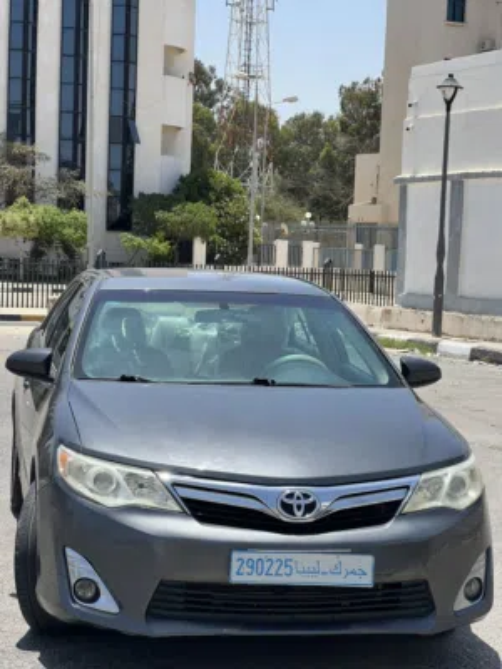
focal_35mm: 77
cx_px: 251
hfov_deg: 19.1
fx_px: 1489
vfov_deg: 25.3
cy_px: 334
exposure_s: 1/677
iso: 32
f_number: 2.8
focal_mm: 9
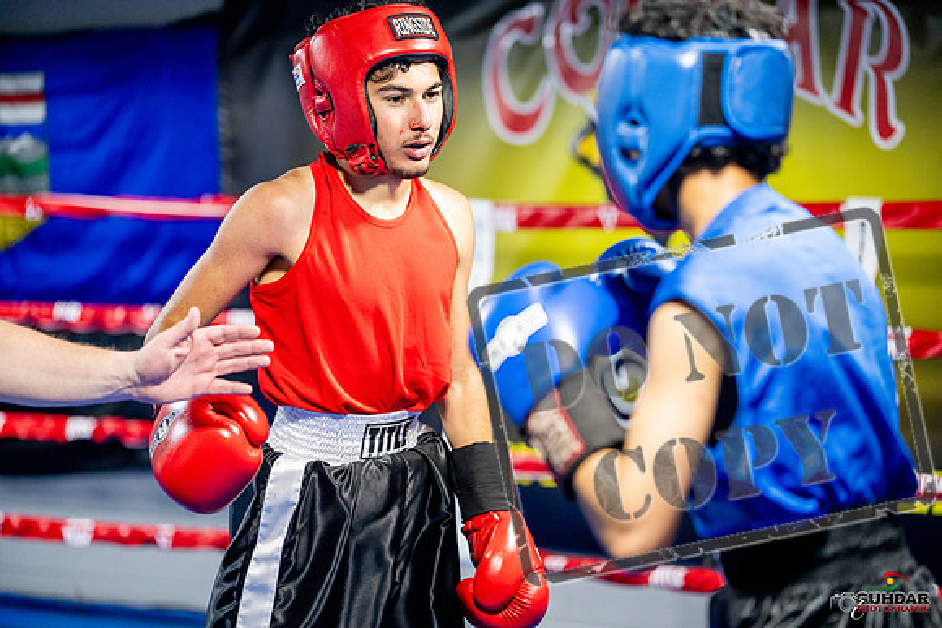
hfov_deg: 22.6
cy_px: 314
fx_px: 2355
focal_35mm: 90
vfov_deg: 15.2
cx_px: 471
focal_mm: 90
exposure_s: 1/800
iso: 4000
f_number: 2
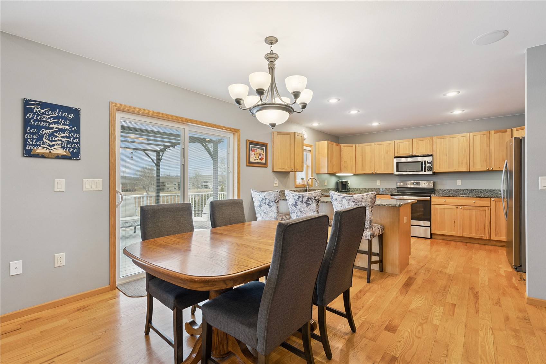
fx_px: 243
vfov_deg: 73.7
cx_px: 273
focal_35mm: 16
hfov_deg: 96.7
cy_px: 182
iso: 400
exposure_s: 1/20
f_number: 8
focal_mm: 16
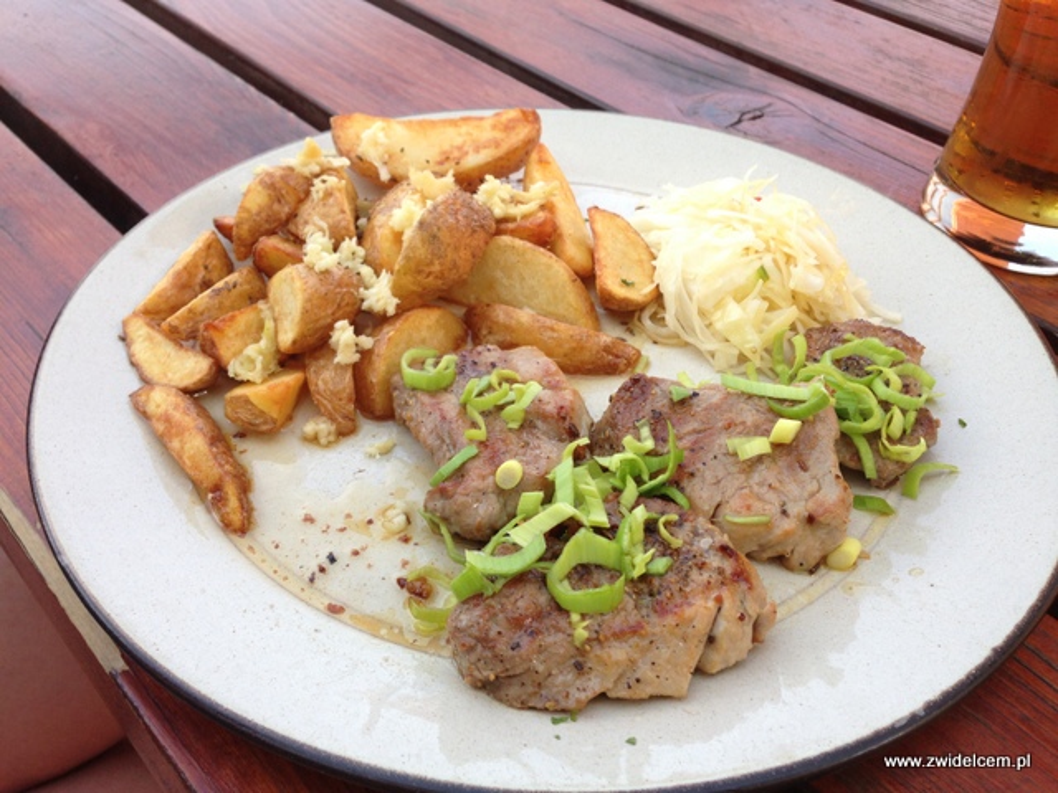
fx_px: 1009
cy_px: 396
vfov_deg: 42.9
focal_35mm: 33
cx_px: 529
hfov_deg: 55.4
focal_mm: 4.13
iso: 50
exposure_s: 1/213
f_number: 2.4
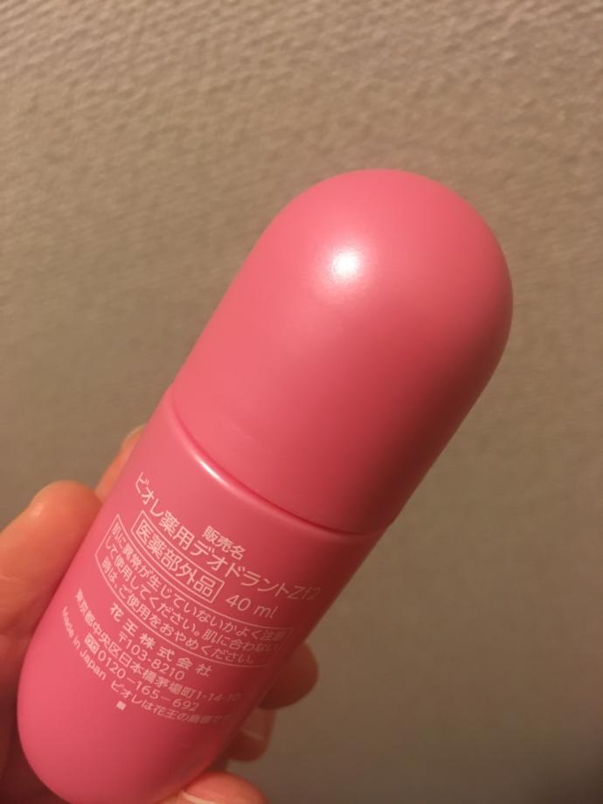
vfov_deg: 61.7
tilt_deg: -40.6
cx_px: 302
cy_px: 402
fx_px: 674
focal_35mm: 29
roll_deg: +29.1
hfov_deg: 48.2
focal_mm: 4.15
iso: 160
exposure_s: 1/33
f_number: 2.2
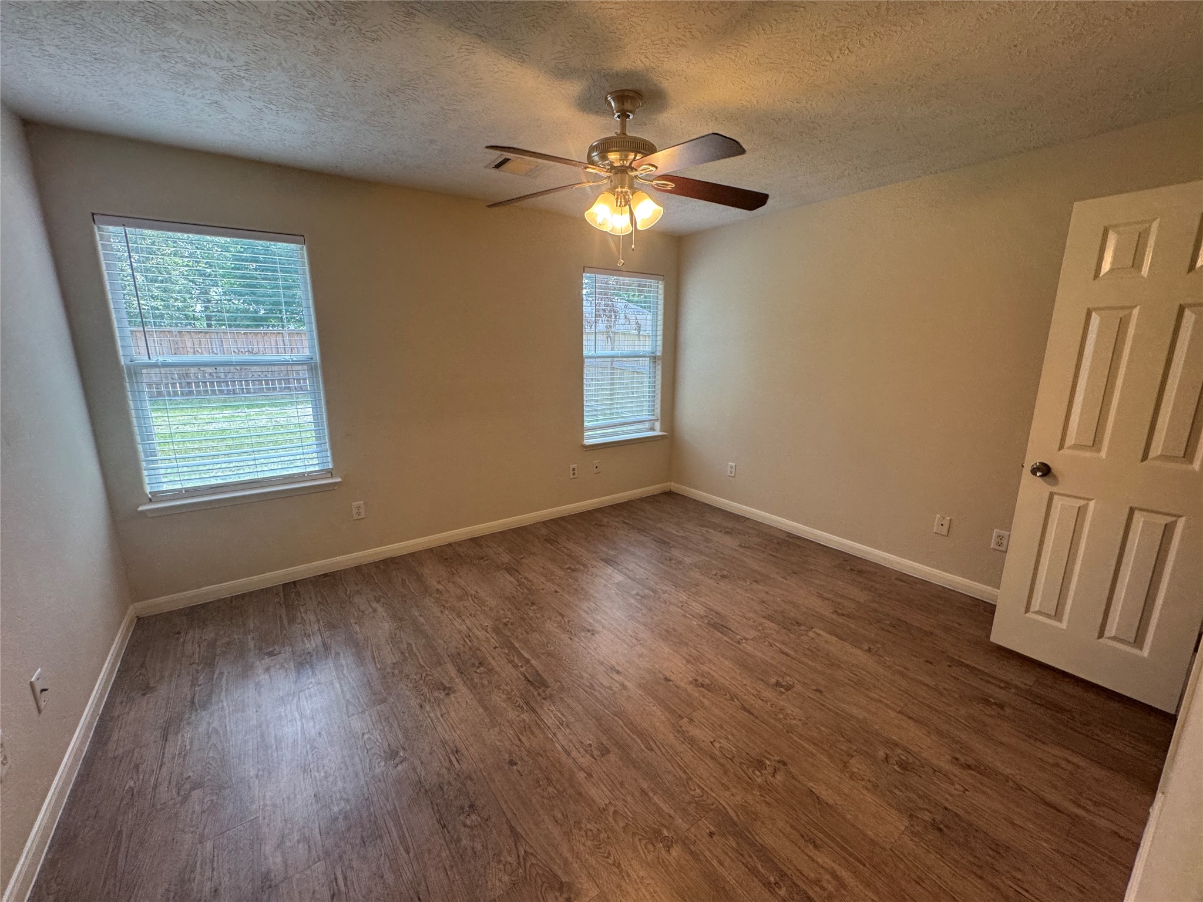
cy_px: 451
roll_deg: -0.9
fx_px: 487
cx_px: 602
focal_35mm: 14
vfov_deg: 85.7
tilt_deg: -10.6
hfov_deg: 102.1
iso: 200
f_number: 2.2
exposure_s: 1/120
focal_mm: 2.22
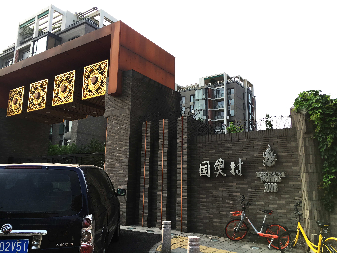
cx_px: 168
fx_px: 282
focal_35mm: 29
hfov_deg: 61.7
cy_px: 126
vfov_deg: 48.2
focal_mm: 4.15
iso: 25
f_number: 2.2
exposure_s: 1/625
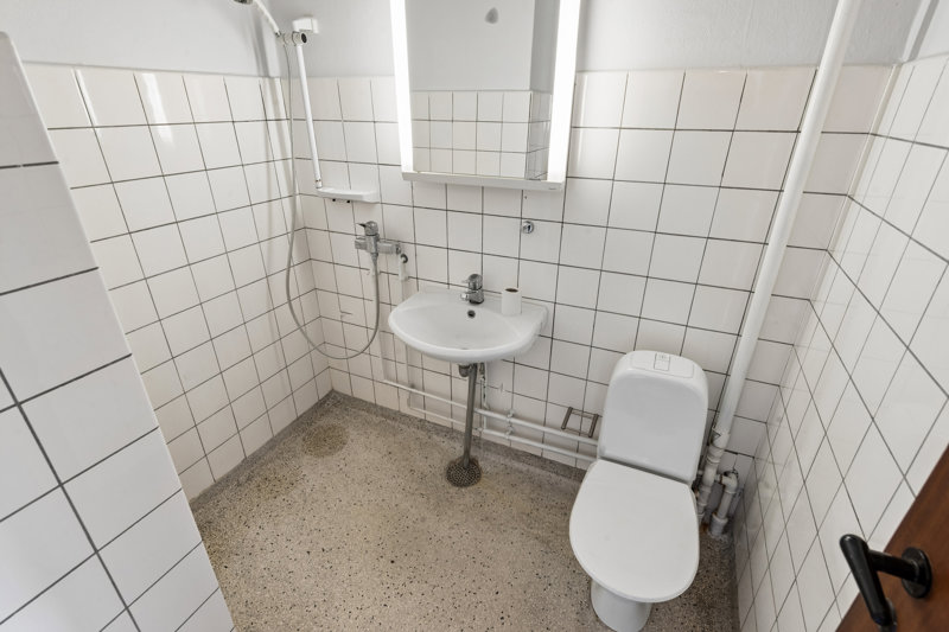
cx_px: 474
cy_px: 316
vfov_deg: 70.4
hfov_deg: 93.3
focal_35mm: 17
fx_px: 448
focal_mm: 17
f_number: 10
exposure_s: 1/4
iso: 200
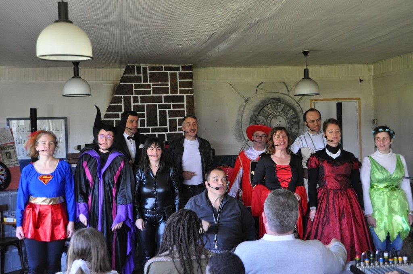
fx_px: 584
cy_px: 137
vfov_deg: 26.4
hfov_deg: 38.9
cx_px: 206
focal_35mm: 51
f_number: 4.5
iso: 800
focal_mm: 34
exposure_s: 1/50
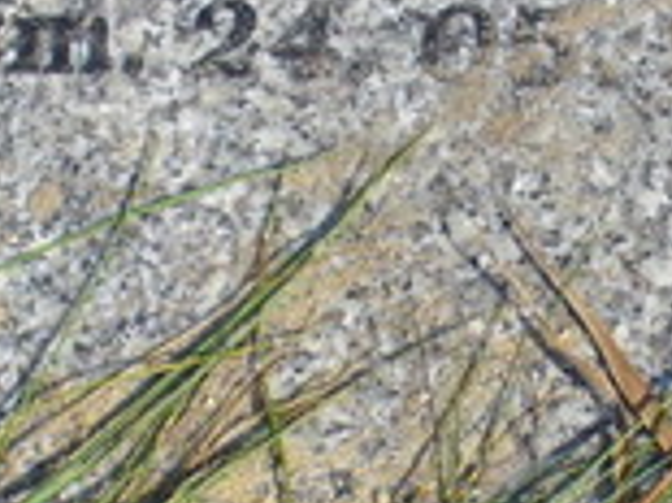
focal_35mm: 191
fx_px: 3705
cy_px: 347
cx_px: 685
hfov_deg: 10.3
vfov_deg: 7.8
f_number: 5.6
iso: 80
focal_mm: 6.1
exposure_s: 1/250
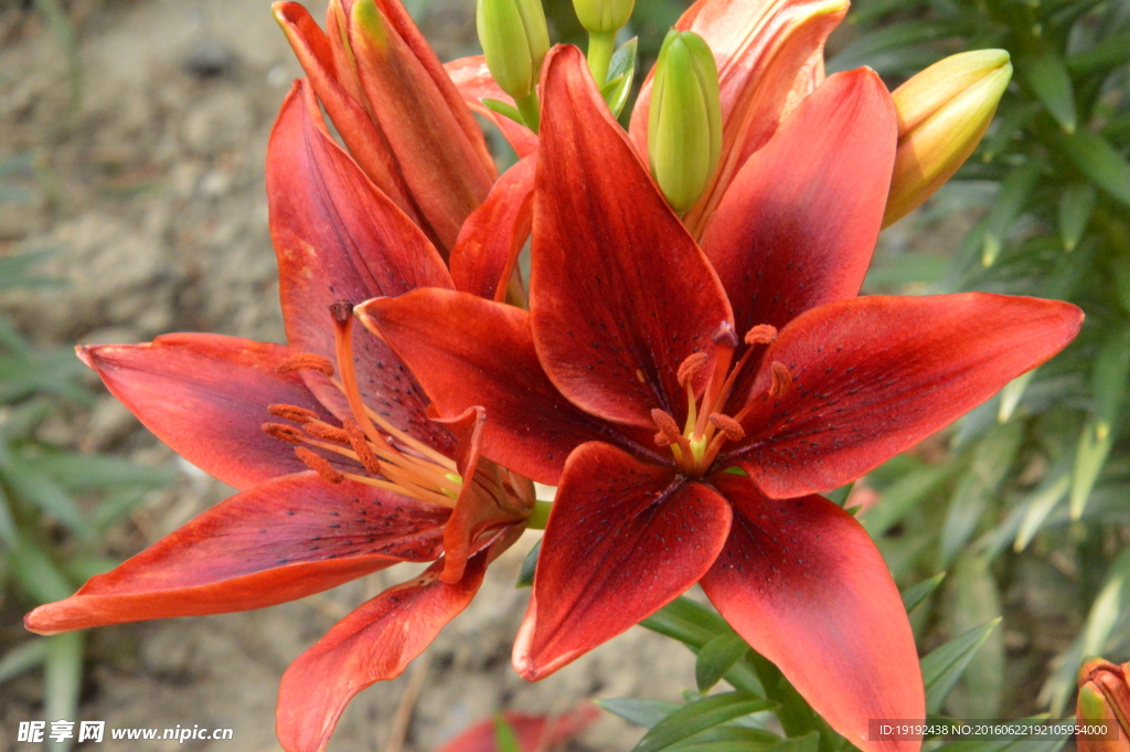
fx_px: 5739
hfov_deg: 11.2
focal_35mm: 183
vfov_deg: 7.5
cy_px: 376
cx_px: 565
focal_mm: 122
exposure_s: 1/250
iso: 5000
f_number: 20
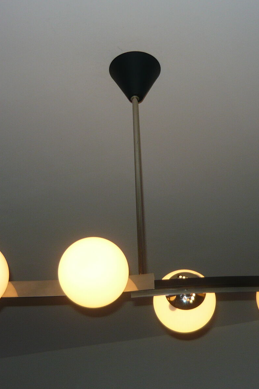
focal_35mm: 56
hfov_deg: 24.1
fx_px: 605
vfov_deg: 35.6
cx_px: 159
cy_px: 196
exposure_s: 1/160
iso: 100
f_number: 2.8
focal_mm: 5.5
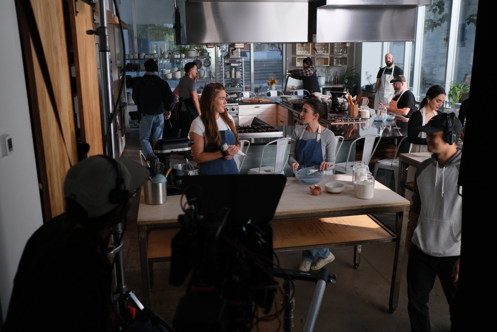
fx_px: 483
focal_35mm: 35
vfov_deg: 37.9
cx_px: 248
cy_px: 166
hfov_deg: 54.4
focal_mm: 23
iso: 1250
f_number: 2.8
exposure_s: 1/900
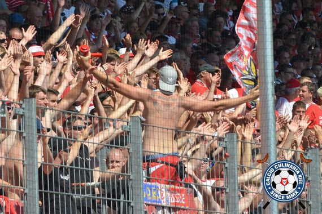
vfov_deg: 7.0
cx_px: 161
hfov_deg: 10.5
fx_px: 1744
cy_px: 107
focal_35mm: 195
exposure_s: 1/1600
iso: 400
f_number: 6.3
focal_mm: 130
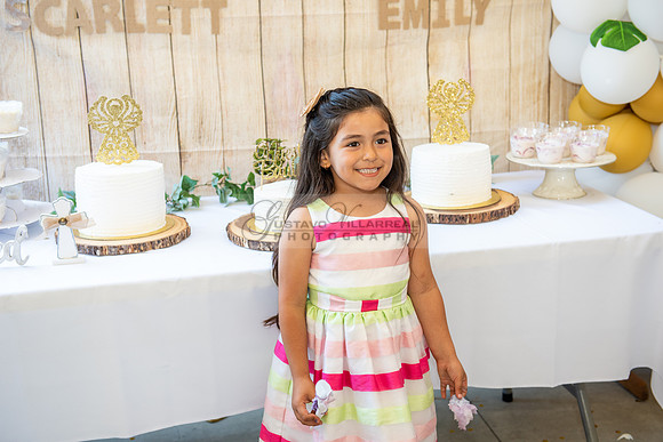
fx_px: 958
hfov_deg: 38.2
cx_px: 332
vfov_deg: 26.0
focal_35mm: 52
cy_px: 221
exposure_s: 1/80
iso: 400
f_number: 4
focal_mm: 52
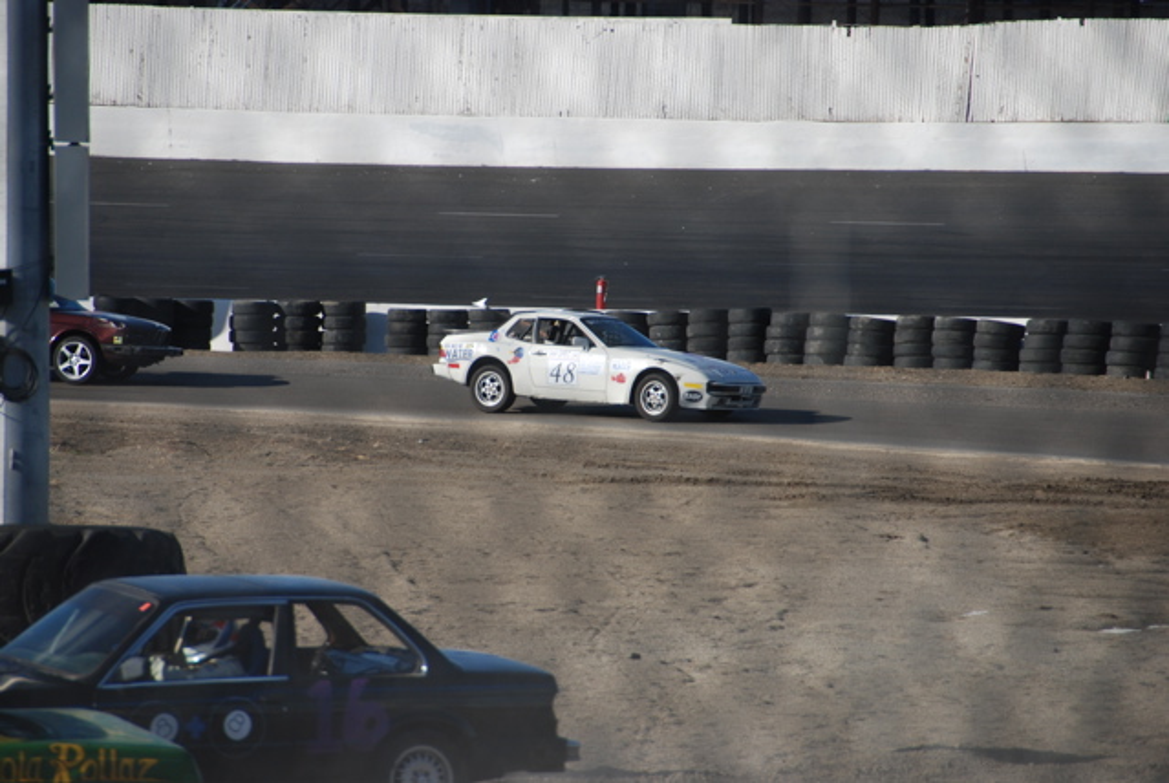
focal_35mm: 300
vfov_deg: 4.6
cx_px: 584
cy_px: 392
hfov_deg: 6.9
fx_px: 9755
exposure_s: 1/1250
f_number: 5.6
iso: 200
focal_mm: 200
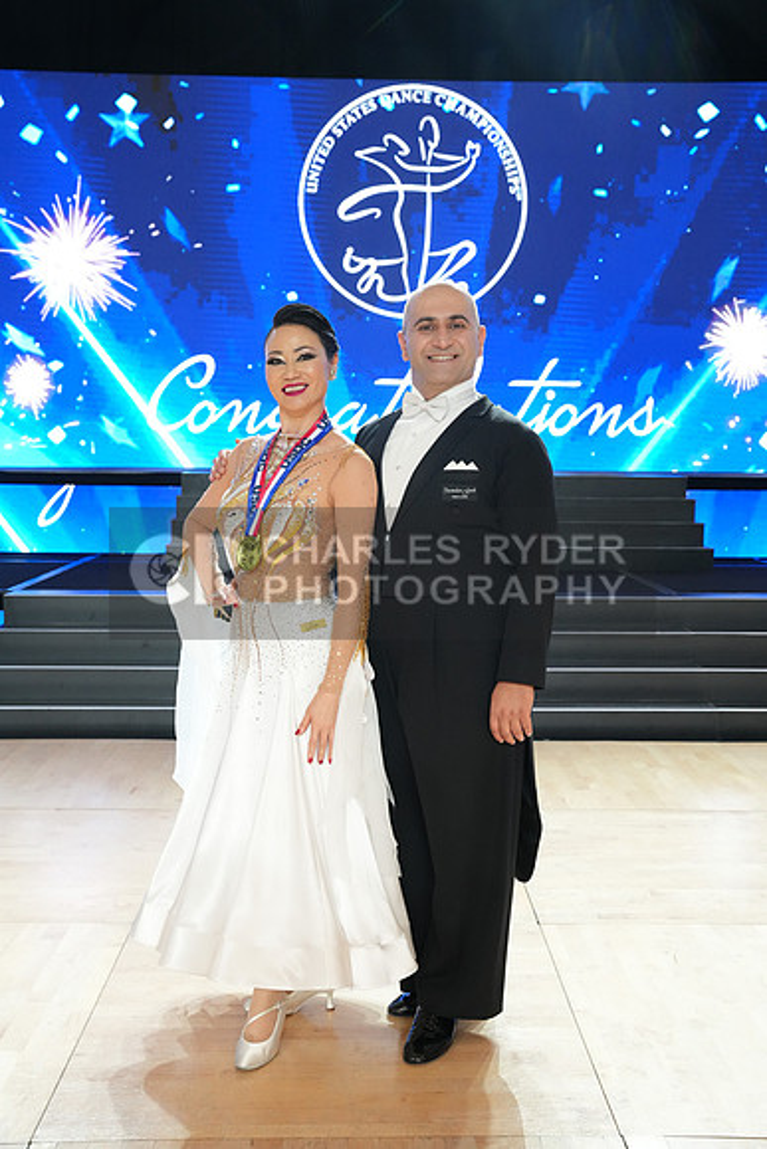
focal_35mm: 41
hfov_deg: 32.9
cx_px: 384
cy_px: 574
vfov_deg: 47.7
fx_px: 1300
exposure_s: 1/400
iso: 3200
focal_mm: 40.7
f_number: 5
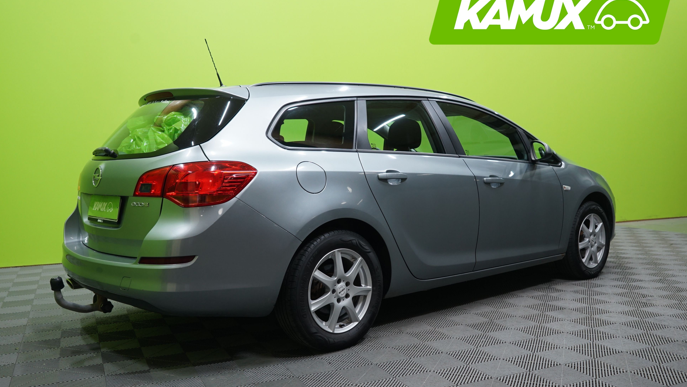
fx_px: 601
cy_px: 195
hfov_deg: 59.5
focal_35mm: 33
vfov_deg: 35.6
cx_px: 341
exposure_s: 1/20
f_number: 5.6
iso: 800
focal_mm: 31
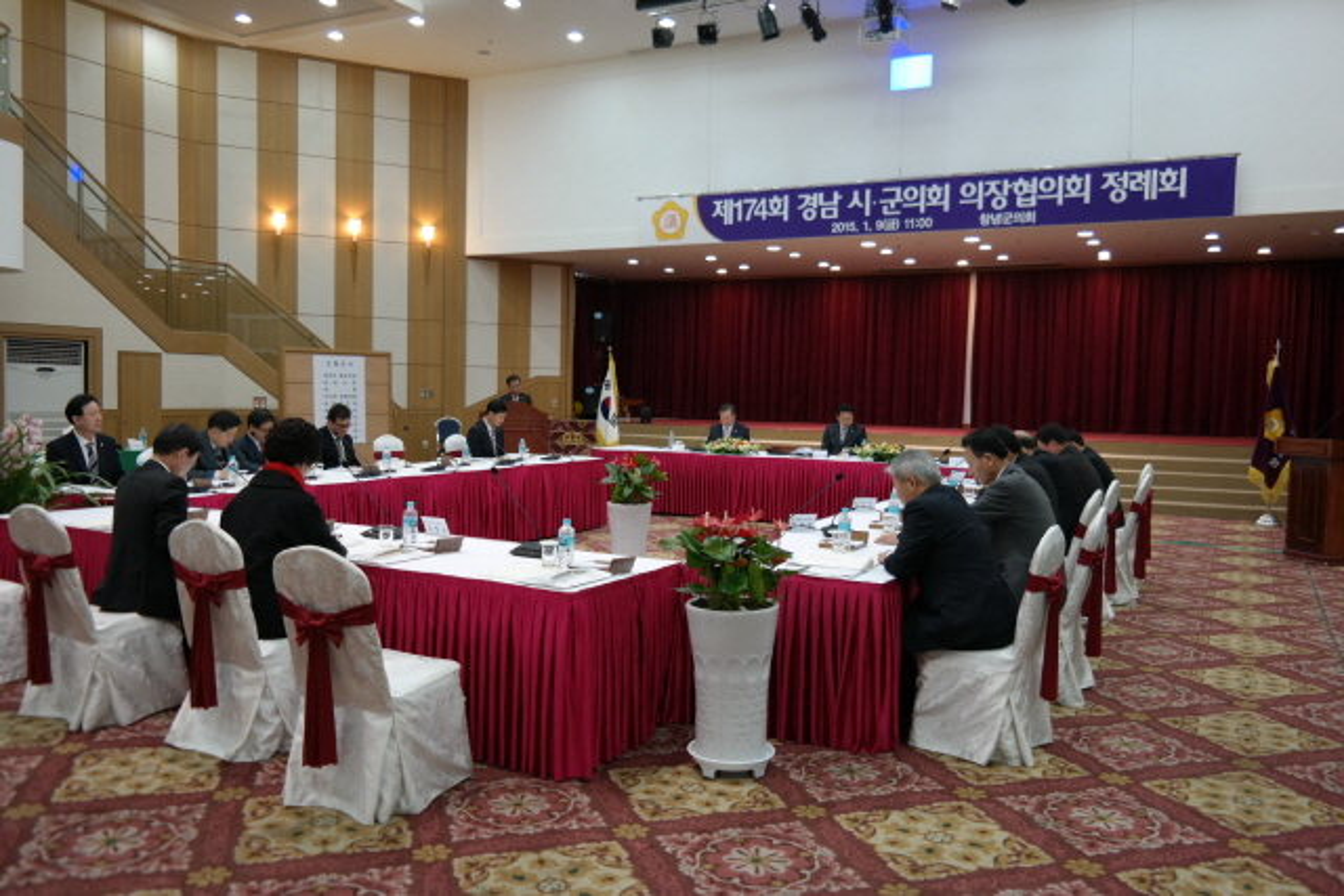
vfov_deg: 45.0
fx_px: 1083
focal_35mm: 29
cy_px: 448
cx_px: 672
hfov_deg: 63.6
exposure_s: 1/40
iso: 400
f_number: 3.5
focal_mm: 19
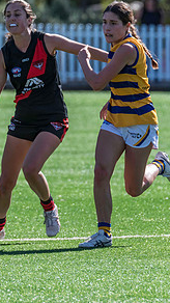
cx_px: -126
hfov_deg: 1.4
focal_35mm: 882
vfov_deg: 2.5
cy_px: 139
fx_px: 7076
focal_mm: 420
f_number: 8
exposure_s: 1/1600
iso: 800
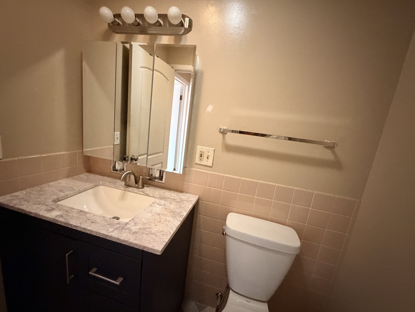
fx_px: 168
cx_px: 208
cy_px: 156
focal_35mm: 14
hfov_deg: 102.1
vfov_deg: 85.7
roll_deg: -7.2
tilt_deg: -10.8
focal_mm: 2.22
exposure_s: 1/40
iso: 1250
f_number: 2.2
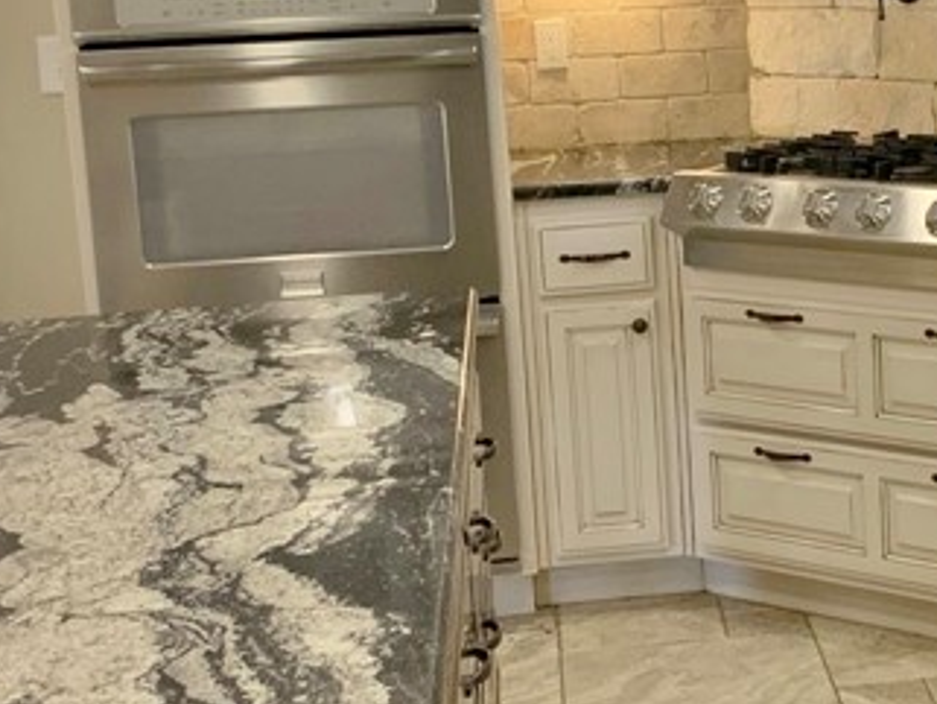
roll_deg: +2.8
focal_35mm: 83
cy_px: 254
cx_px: 887
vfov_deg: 17.8
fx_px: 2248
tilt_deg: -8.9
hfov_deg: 22.8
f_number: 1.8
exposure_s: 1/60
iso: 80
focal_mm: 4.25
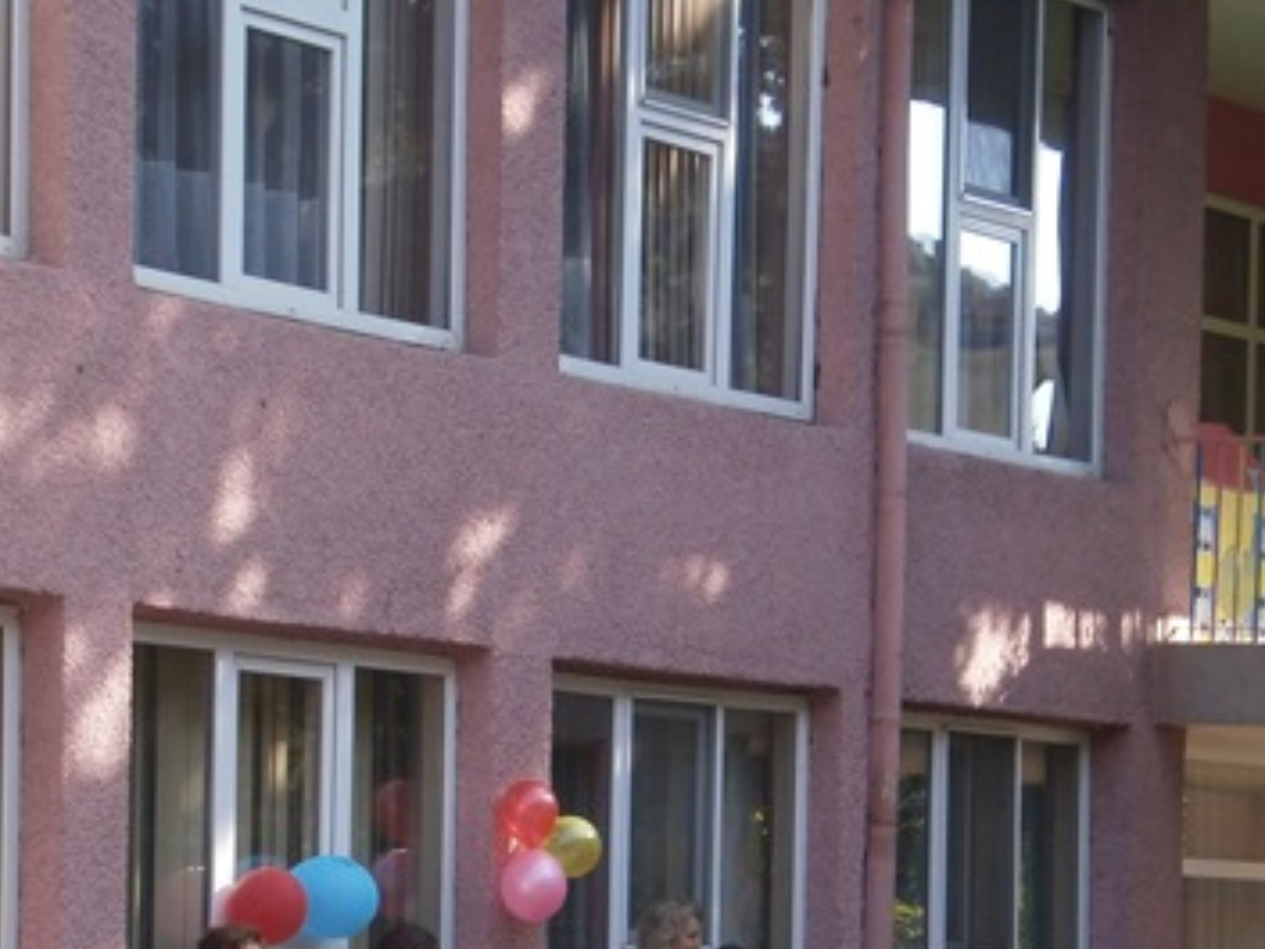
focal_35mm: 136
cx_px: 695
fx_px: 4972
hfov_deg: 14.5
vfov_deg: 10.8
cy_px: 920
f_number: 3.9
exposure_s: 1/160
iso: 80
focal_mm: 10.7
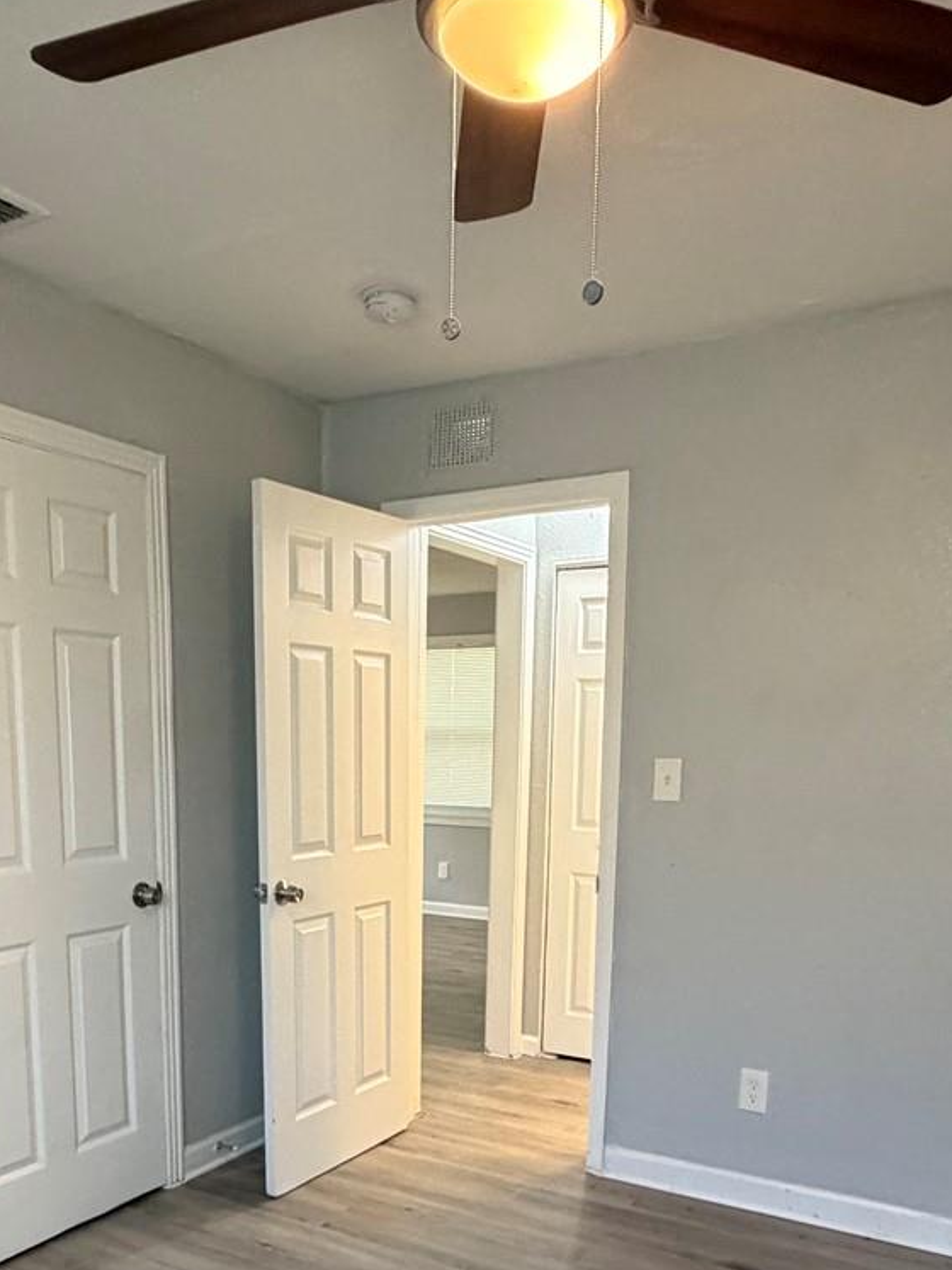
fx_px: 1100
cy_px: 918
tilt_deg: -7.8
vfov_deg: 57.6
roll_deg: -0.3
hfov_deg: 46.7
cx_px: 418
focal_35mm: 30
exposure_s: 1/60
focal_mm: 2.22
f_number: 2.2
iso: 320
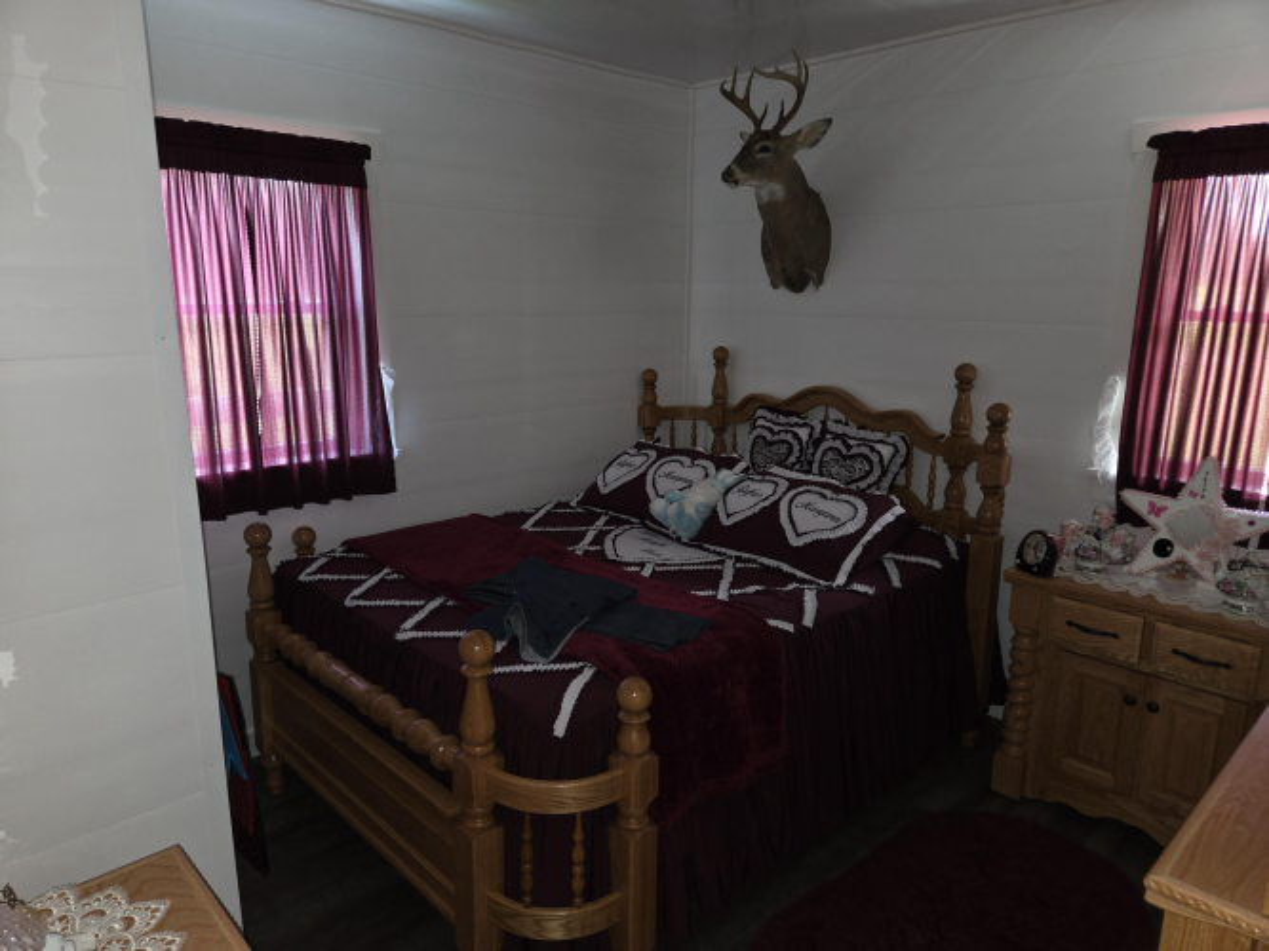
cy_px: 476
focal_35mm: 23
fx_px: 843
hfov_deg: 73.9
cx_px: 634
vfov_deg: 58.9
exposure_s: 1/20.6
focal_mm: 5.4
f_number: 1.8
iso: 125
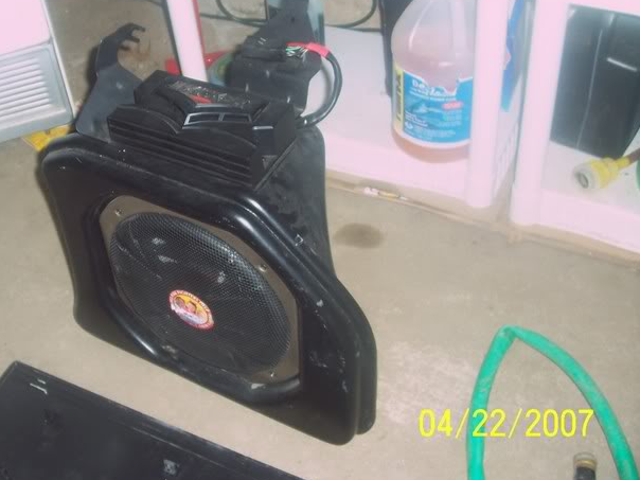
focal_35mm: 45
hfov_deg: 41.6
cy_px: 184
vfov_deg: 32.1
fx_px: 832
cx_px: 218
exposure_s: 1/60
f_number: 2.7
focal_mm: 5.6
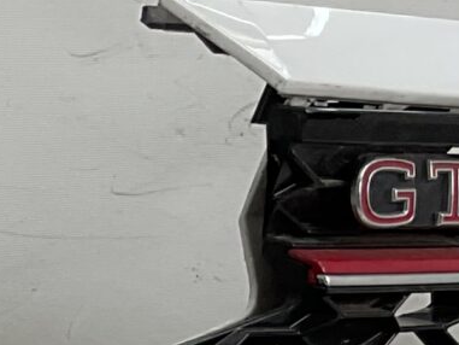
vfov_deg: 7.1
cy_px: 848
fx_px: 2586
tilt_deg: -14.6
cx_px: -430
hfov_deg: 9.5
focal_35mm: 195
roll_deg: -1.0
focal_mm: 3
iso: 16
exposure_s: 1/163
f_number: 1.8
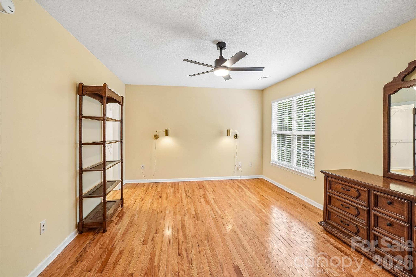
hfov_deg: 100.4
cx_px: 208
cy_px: 138
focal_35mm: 15
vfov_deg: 77.3
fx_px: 173
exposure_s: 1/30
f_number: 8
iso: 250
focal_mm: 10
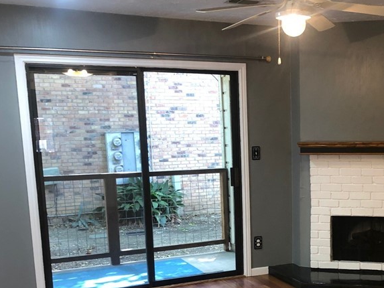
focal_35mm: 50
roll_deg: +0.0
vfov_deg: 28.5
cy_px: 228
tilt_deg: -10.6
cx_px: 318
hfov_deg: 36.6
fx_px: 555
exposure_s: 1/15
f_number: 1.8
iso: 64
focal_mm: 3.99
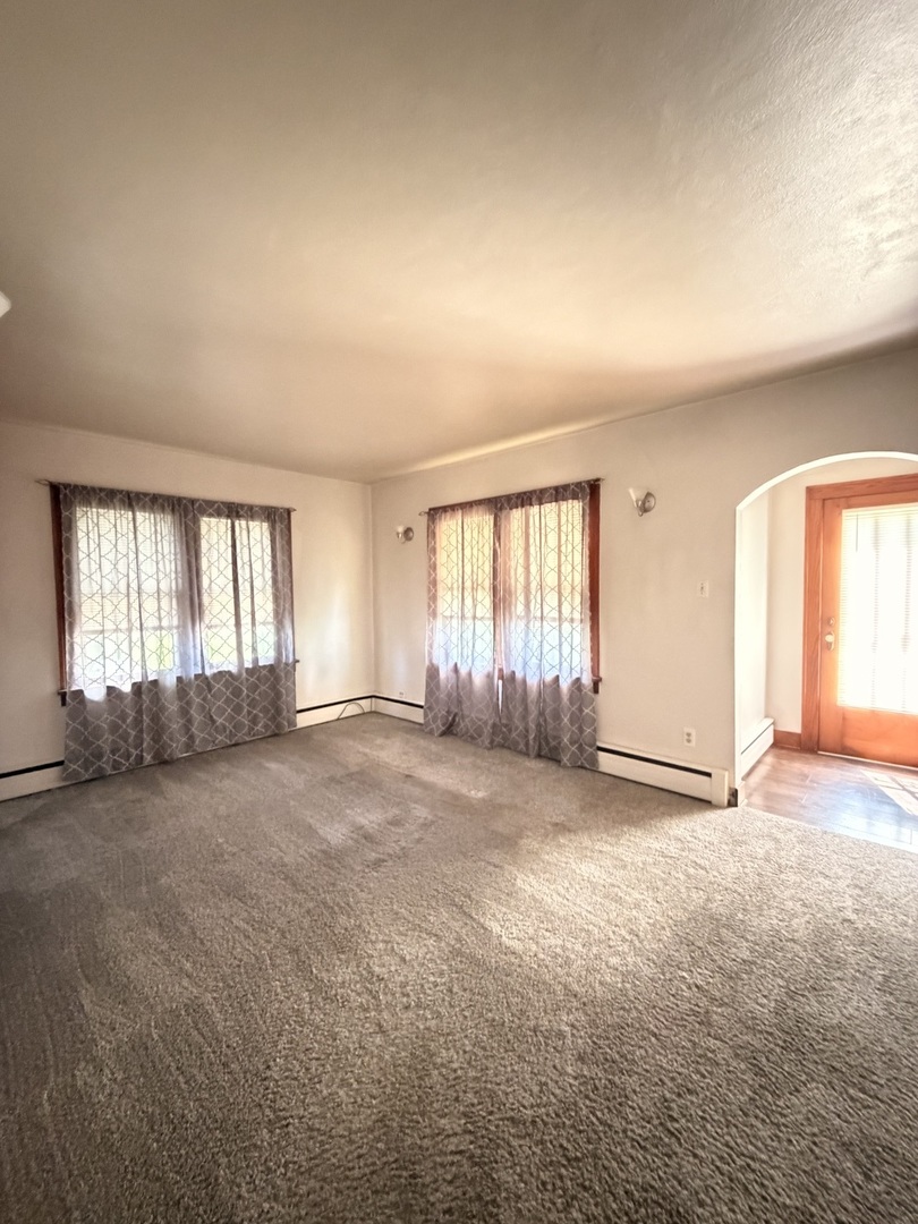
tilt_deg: -1.8
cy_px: 612
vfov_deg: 102.1
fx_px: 495
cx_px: 459
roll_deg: +0.4
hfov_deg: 85.7
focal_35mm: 14
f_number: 2.2
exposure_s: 1/30
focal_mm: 2.22
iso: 2500
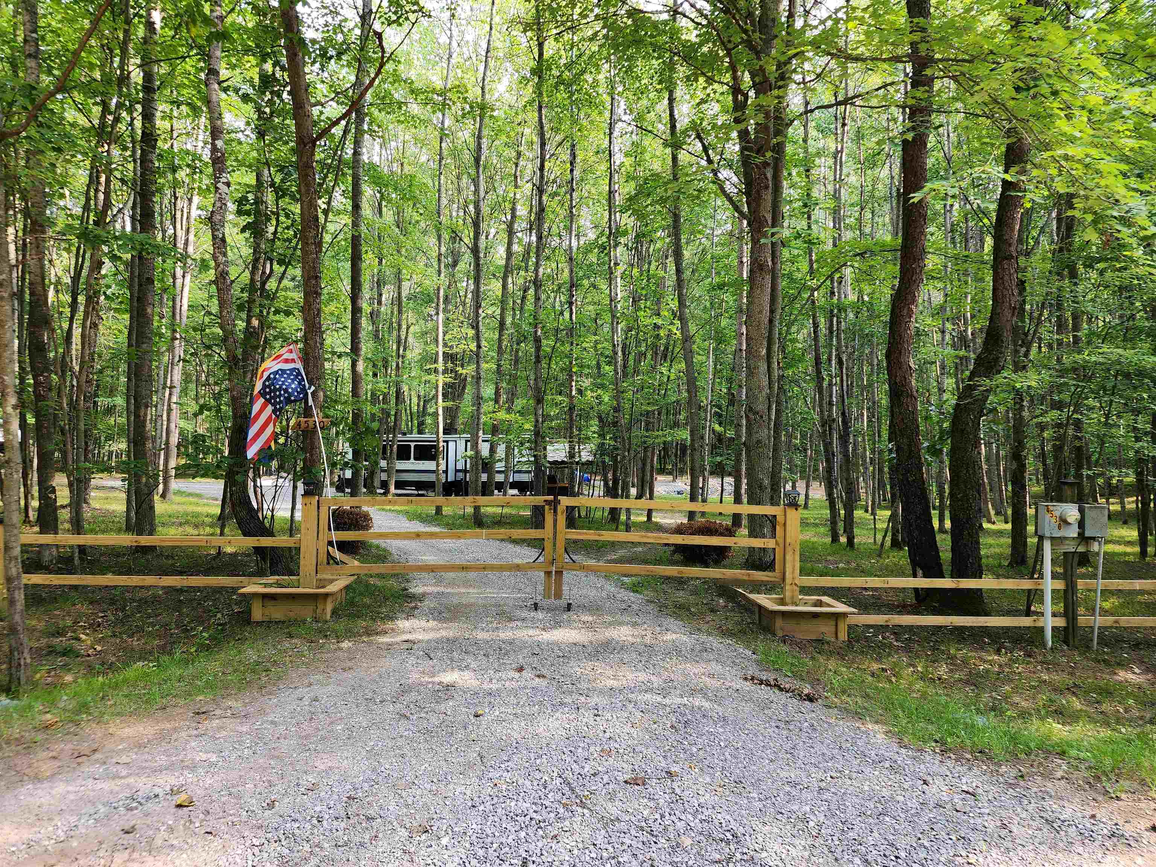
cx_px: 578
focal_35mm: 23
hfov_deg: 73.9
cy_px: 434
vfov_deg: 58.9
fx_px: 768
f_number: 1.8
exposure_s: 1/180
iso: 64
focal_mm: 6.4
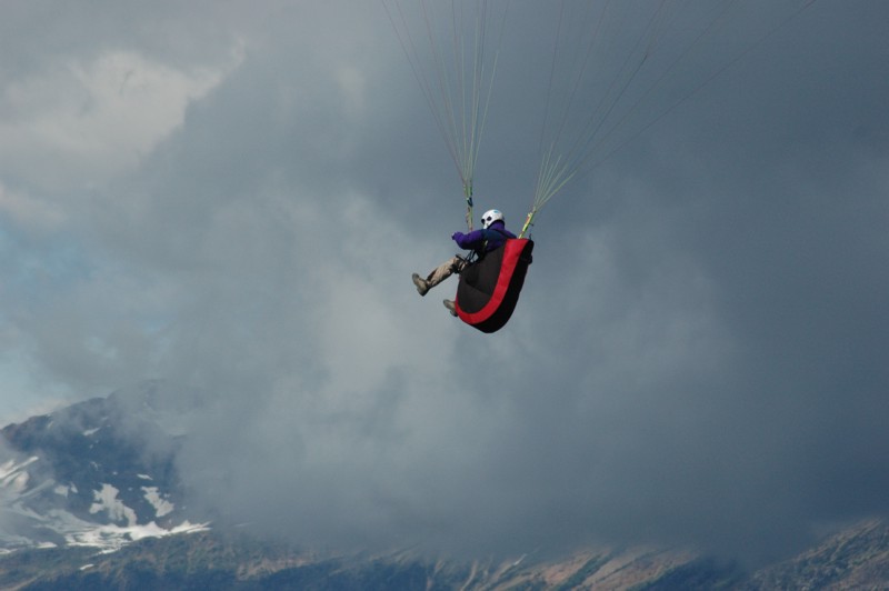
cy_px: 296
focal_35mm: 315
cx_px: 444
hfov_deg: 6.5
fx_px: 7772
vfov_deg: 4.4
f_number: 6.3
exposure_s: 1/2500
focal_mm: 210
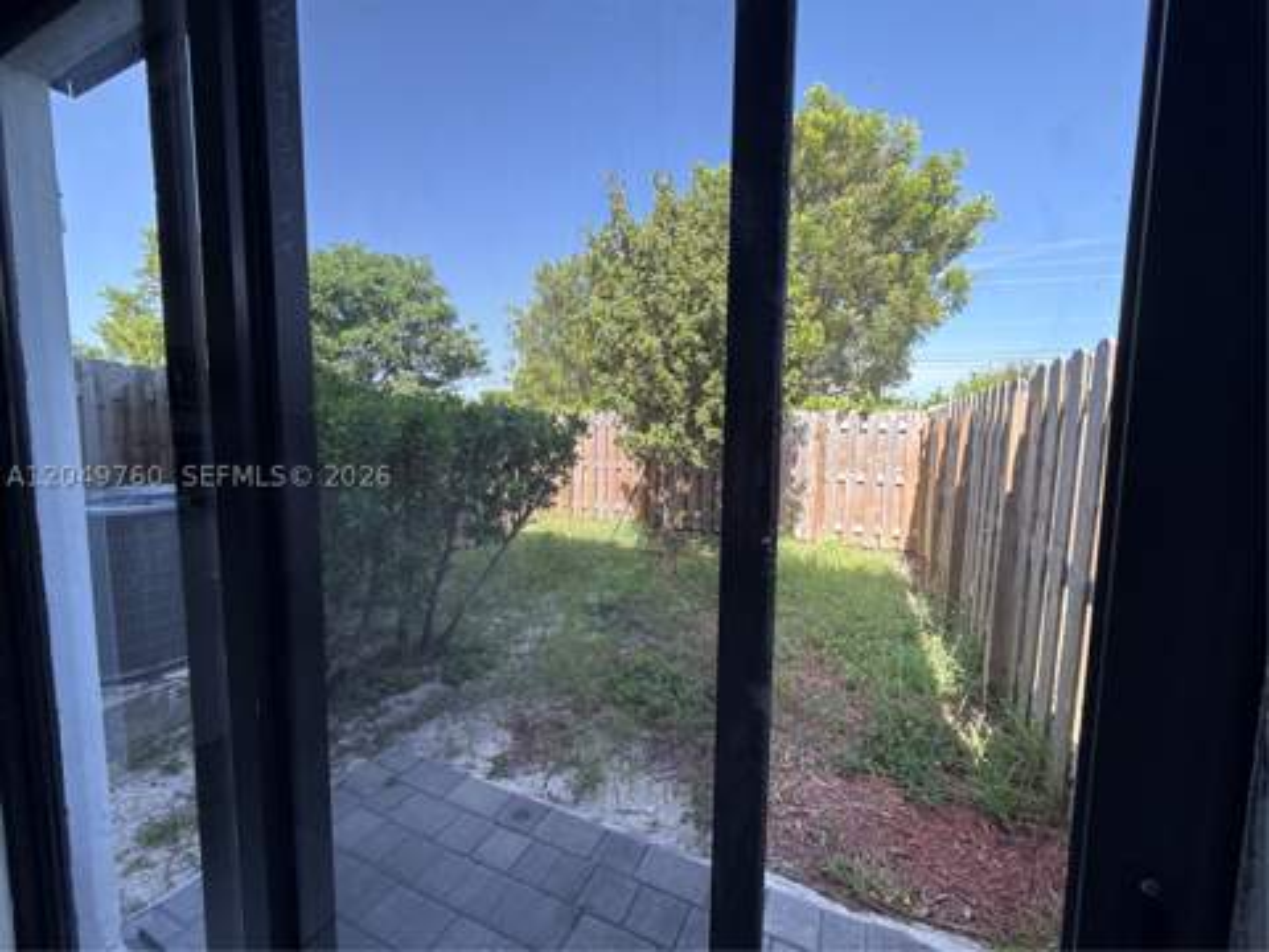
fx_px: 513
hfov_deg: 102.1
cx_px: 634
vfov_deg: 85.7
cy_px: 476
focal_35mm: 14
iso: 50
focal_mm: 2.22
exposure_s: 1/152
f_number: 2.2
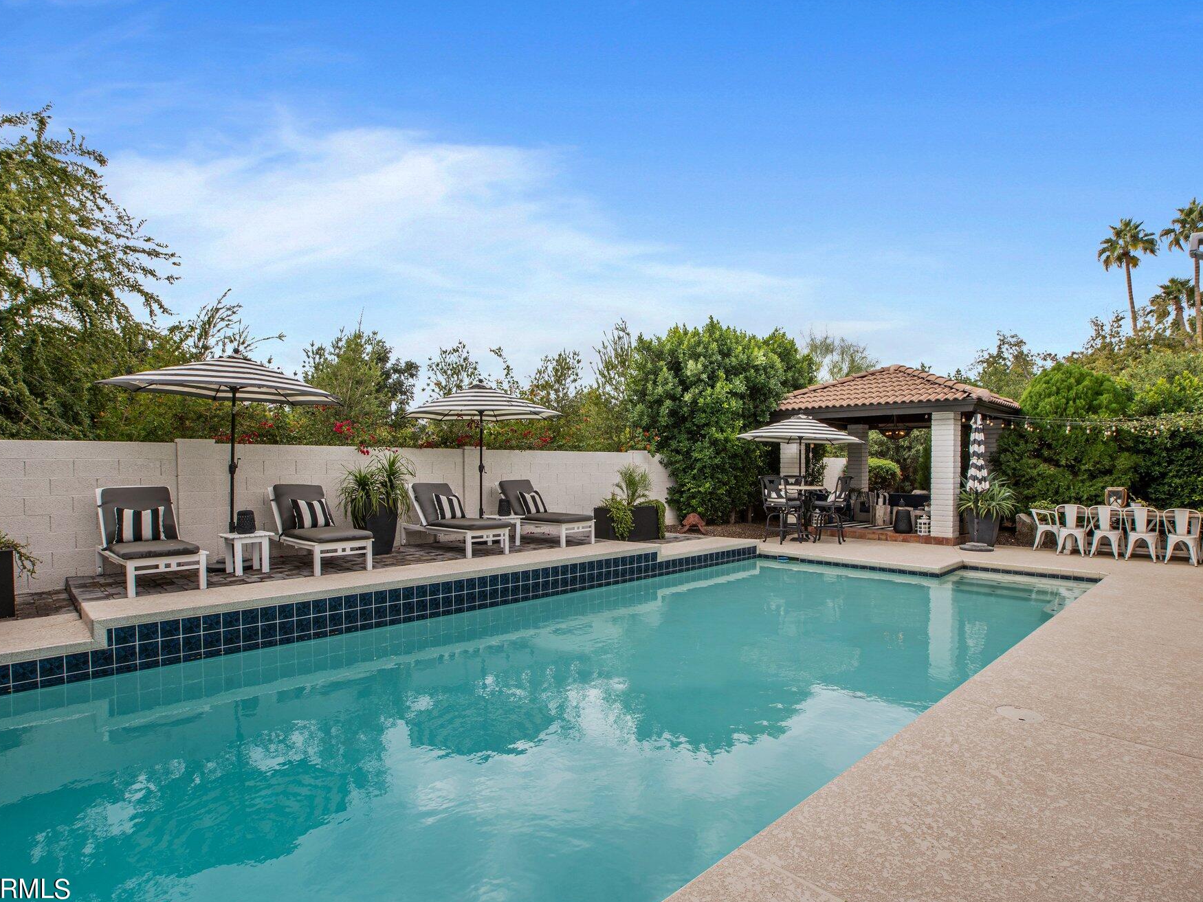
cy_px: 463
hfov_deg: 87.7
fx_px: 626
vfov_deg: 71.6
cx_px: 617
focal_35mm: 18
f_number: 13
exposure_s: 1/100
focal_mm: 16
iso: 100
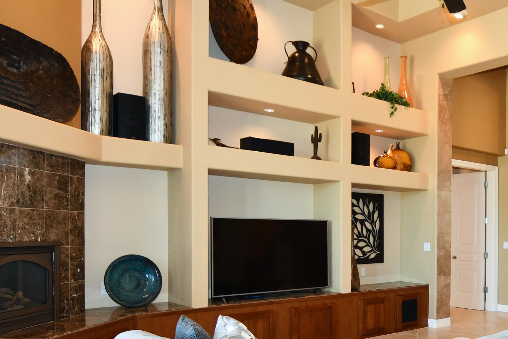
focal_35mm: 34
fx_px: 480
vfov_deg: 38.2
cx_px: 434
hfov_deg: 50.9
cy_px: 239
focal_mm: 11
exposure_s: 1/60
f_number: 4
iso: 400
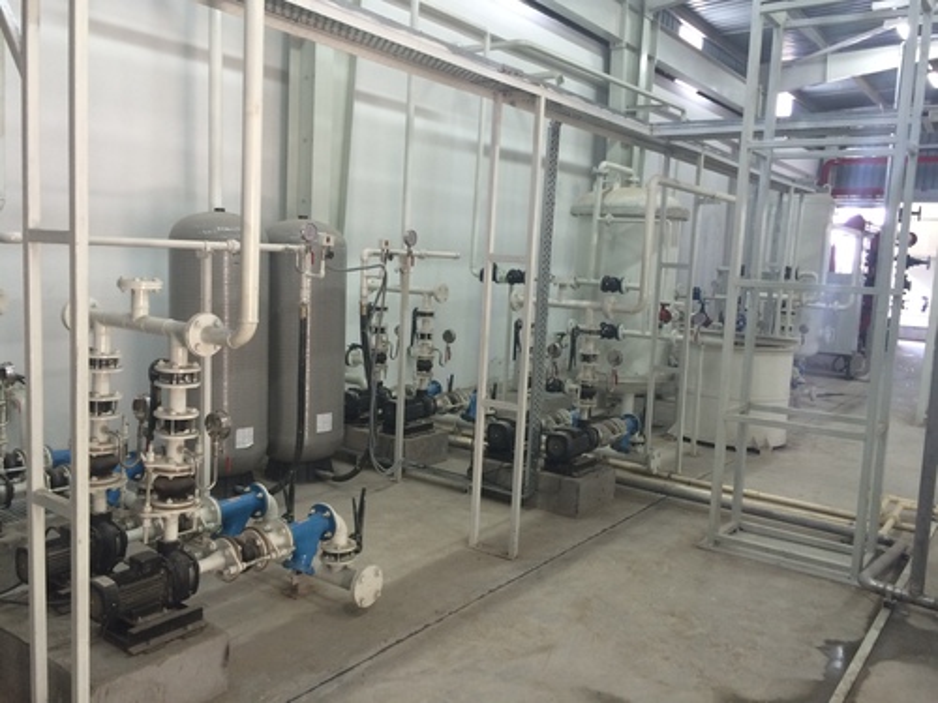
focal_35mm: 29
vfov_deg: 48.2
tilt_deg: -7.0
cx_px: 469
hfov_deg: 61.7
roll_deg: -2.5
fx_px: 786
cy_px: 352
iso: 125
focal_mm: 4.15
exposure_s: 1/33
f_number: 2.2
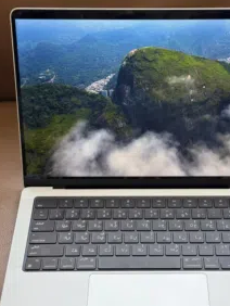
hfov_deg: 21.6
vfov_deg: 28.5
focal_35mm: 68
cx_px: 148
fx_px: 602
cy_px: 183
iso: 64
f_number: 1.78
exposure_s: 1/250
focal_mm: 6.76
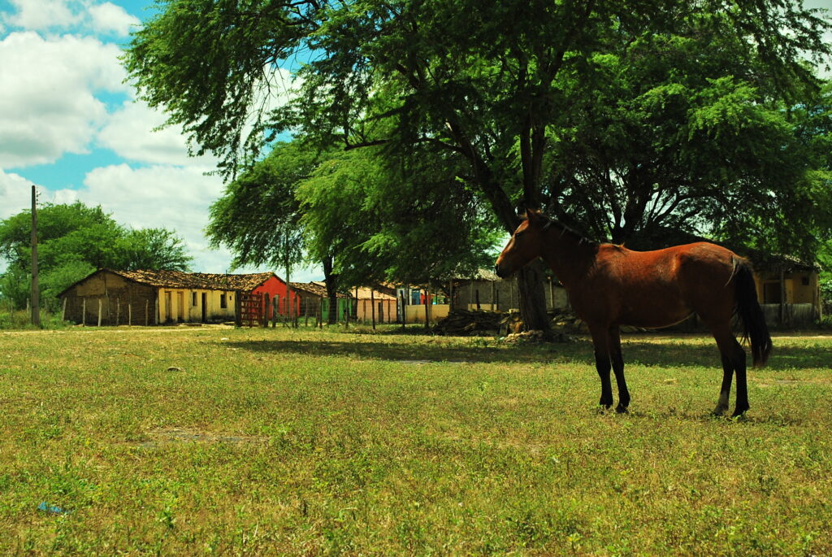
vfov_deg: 22.7
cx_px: 416
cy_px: 278
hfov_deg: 33.4
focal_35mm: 60
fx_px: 1388
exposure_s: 1/2000
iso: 400
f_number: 6.3
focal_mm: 40
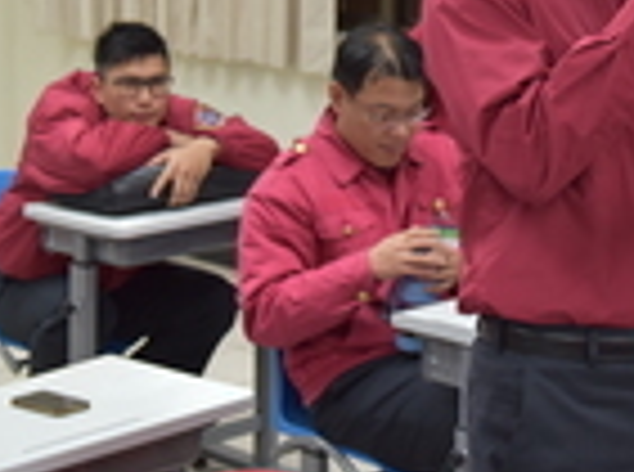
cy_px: -101
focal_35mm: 104
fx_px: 1900
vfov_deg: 13.7
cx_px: 630
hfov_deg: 18.5
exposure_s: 1/60
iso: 400
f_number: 4
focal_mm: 38
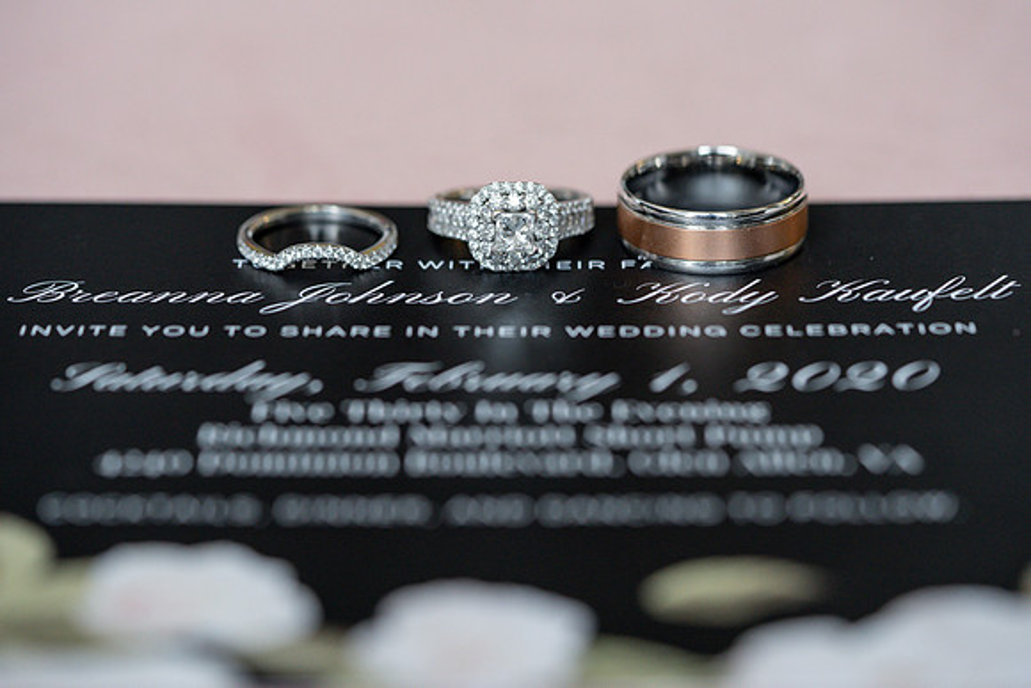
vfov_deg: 14.5
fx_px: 2695
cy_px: 335
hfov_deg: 21.7
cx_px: 525
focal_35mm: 94
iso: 1600
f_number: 4
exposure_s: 1/125
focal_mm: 90
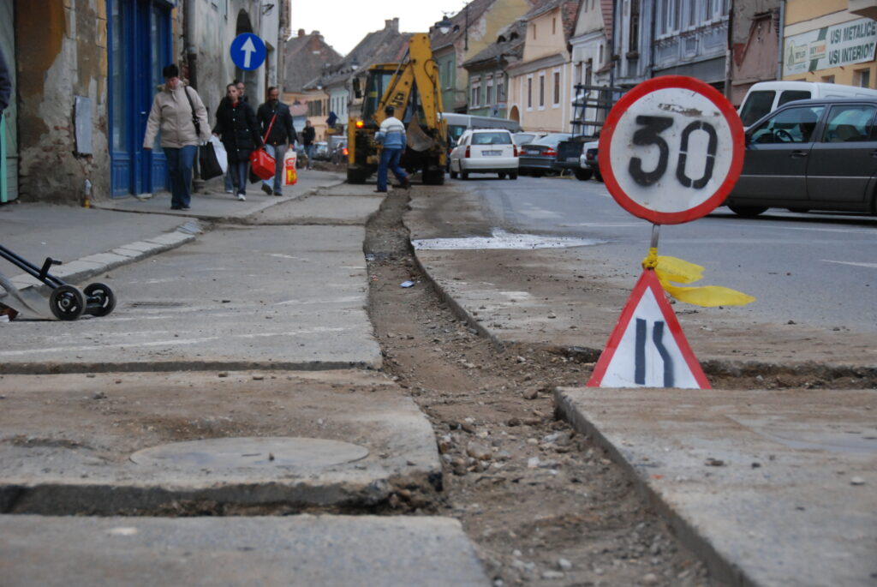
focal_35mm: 78
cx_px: 438
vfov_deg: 17.5
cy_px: 294
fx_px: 1902
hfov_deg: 26.0
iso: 800
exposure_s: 1/100
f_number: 4.8
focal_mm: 52
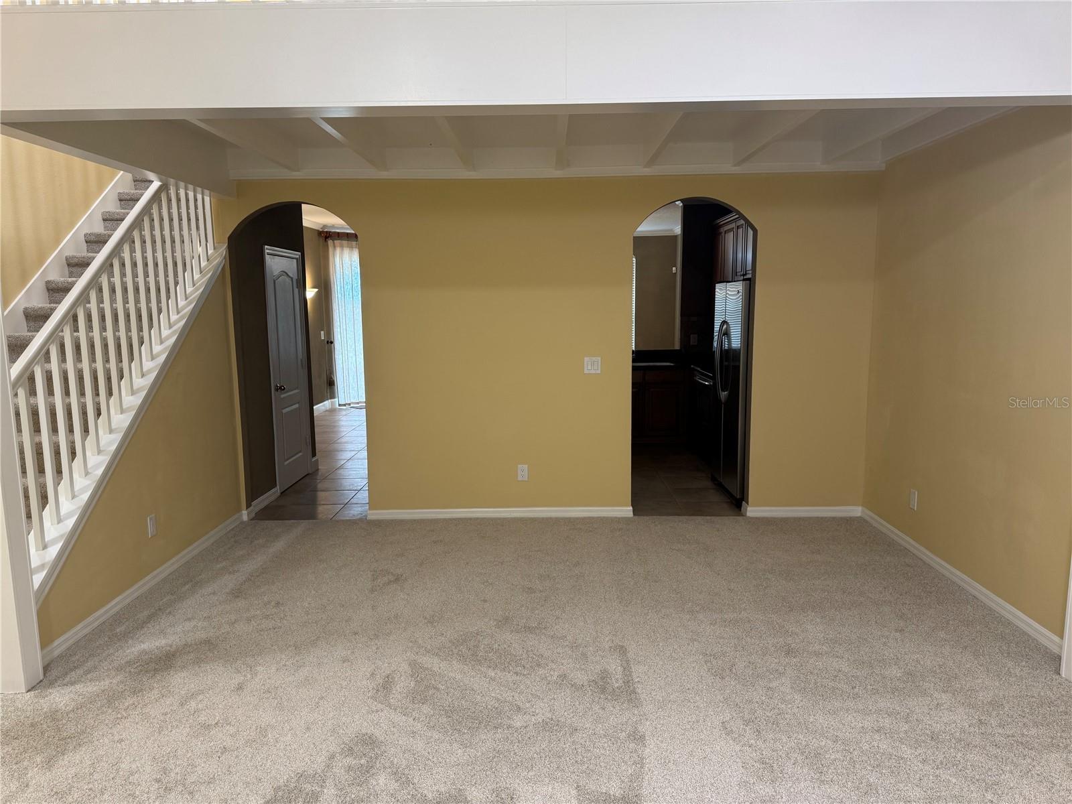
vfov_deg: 56.8
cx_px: 536
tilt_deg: -8.5
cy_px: 402
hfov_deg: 71.6
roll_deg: +0.0
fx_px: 743
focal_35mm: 24
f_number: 1.78
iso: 160
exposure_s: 1/60
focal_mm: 6.76
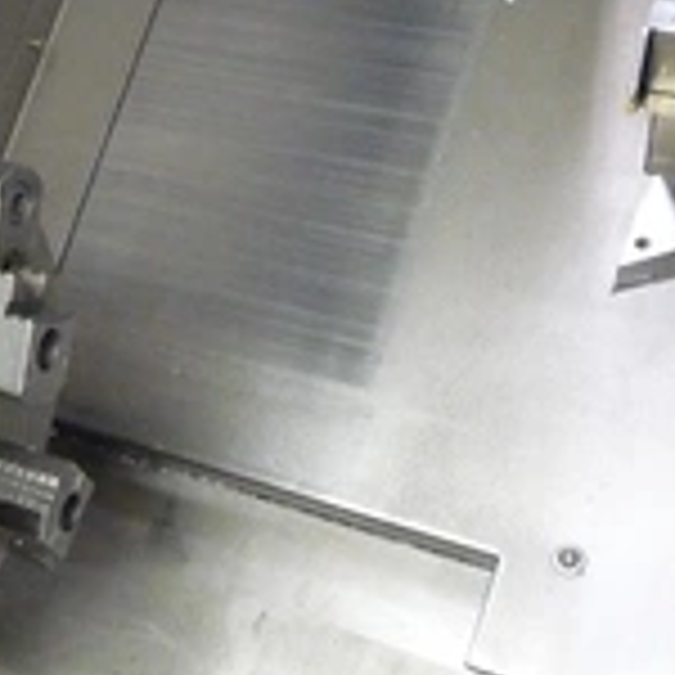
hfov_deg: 24.6
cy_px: 338
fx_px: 1456
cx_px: -32
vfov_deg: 26.1
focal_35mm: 66
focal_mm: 4.7
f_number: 3.3
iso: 800
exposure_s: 1/15
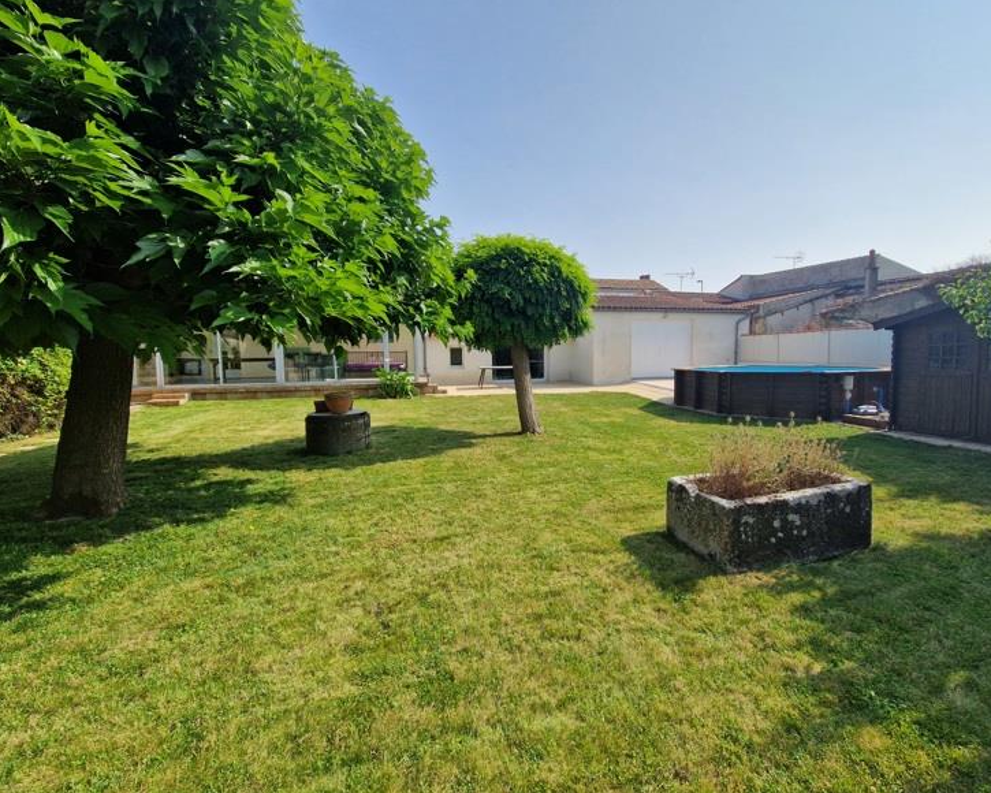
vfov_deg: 88.0
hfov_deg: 100.4
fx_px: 411
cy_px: 384
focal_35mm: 14
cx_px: 545
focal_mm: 2.2
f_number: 2.2
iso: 50
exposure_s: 1/1948
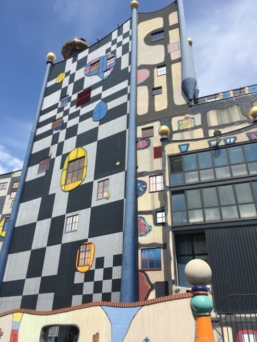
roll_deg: -0.2
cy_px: 171
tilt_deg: +29.2
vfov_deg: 61.7
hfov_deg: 48.2
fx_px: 287
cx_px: 128
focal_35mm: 29
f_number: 2.2
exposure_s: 1/1923
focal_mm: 4.15
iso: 25
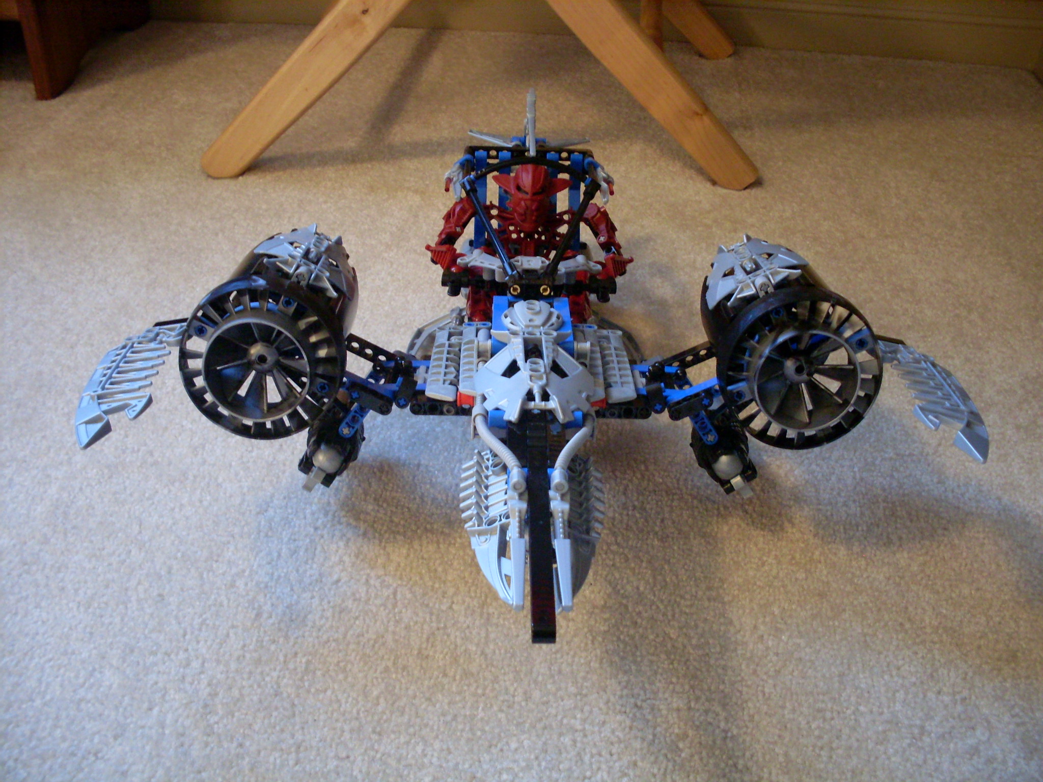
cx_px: 522
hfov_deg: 49.0
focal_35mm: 38
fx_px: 1145
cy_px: 391
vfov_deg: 37.7
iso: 200
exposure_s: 1/30
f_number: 2.8
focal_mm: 6.3
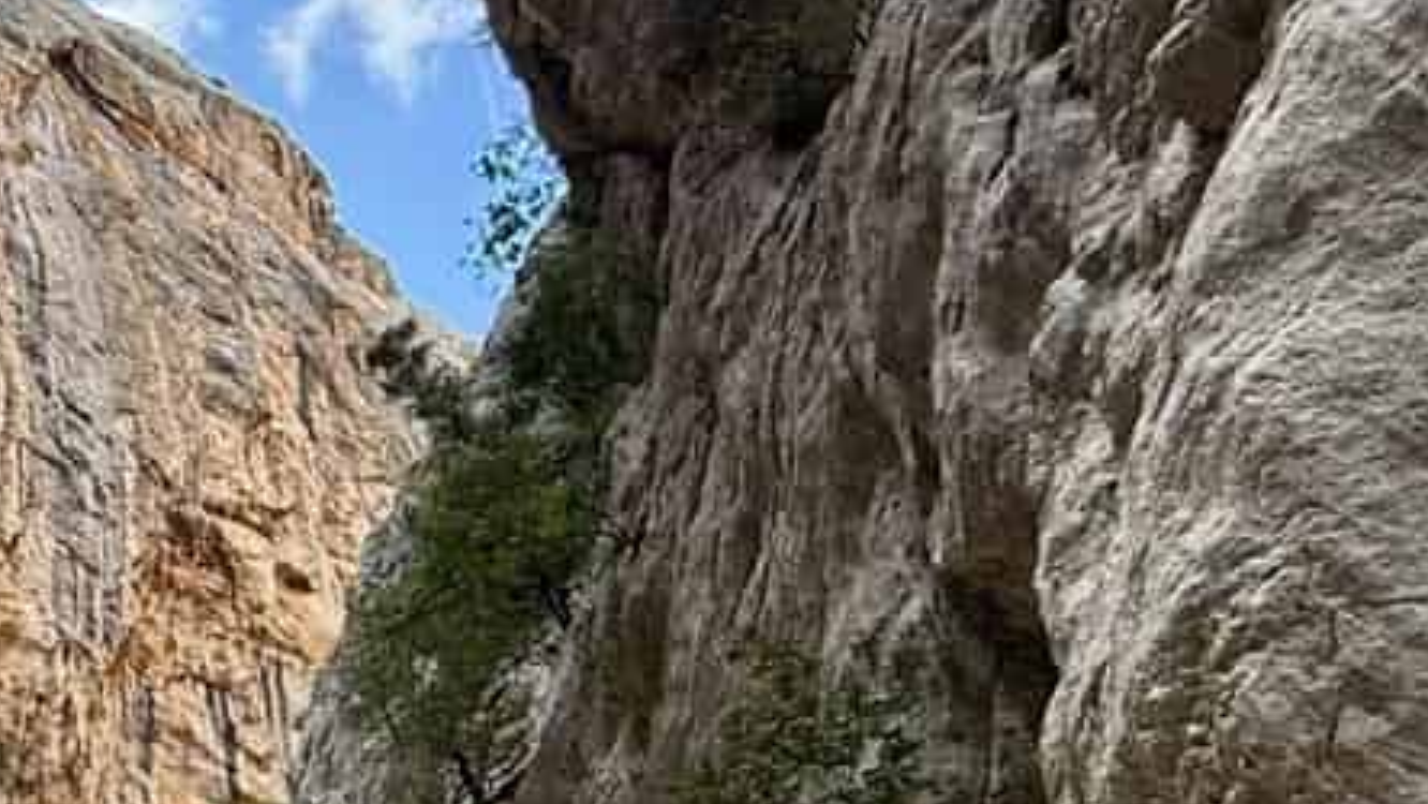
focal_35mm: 55
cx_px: -206
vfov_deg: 21.7
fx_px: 2083
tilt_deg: +46.8
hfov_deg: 32.5
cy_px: 563
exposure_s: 1/324
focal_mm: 2.22
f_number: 2.2
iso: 50
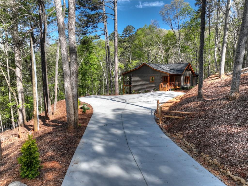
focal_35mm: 24
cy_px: 93
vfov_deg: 56.8
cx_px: 124
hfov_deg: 71.6
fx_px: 172
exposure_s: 1/1600
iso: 150
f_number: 2.8
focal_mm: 12.3
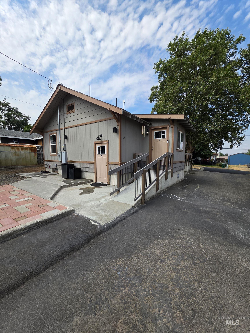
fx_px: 125
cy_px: 166
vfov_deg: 106.2
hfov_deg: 89.9
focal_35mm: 13
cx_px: 125
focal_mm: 2.2
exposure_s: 1/1834
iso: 40
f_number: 1.9
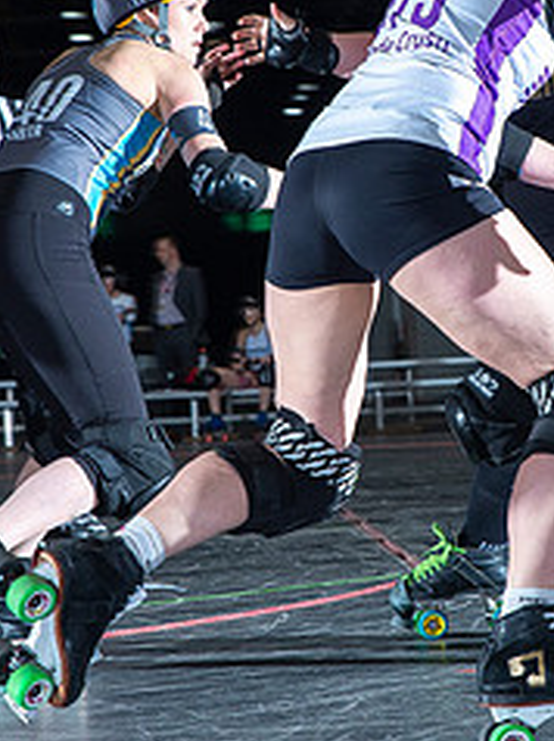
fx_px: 4083
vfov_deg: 10.4
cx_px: 444
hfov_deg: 7.7
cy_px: 249
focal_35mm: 191
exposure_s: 1/160
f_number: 8
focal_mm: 70
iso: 800
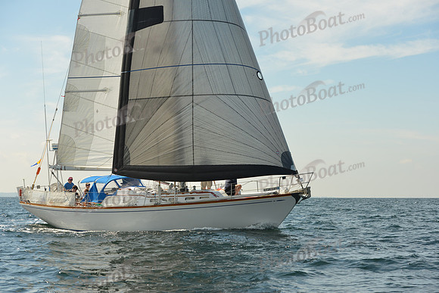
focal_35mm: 70
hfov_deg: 28.8
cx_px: 220
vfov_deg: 19.5
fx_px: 854
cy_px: 146
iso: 320
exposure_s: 1/1250
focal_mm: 70
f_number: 7.1
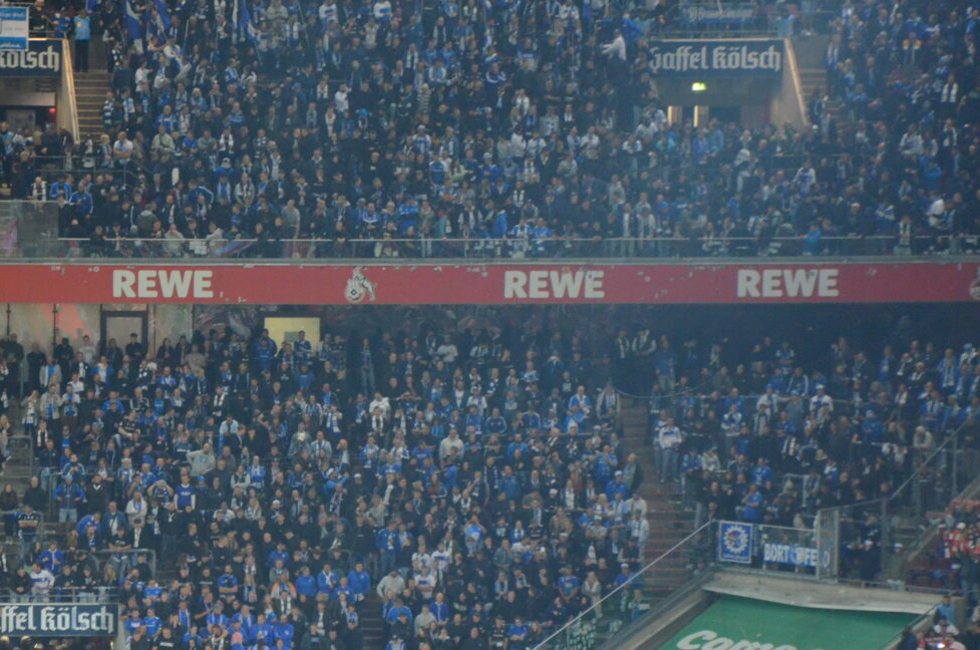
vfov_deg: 5.3
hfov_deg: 8.0
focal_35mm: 258
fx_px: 7007
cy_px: 466
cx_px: 242
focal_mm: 105
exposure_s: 1/125
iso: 3200
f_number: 5.6
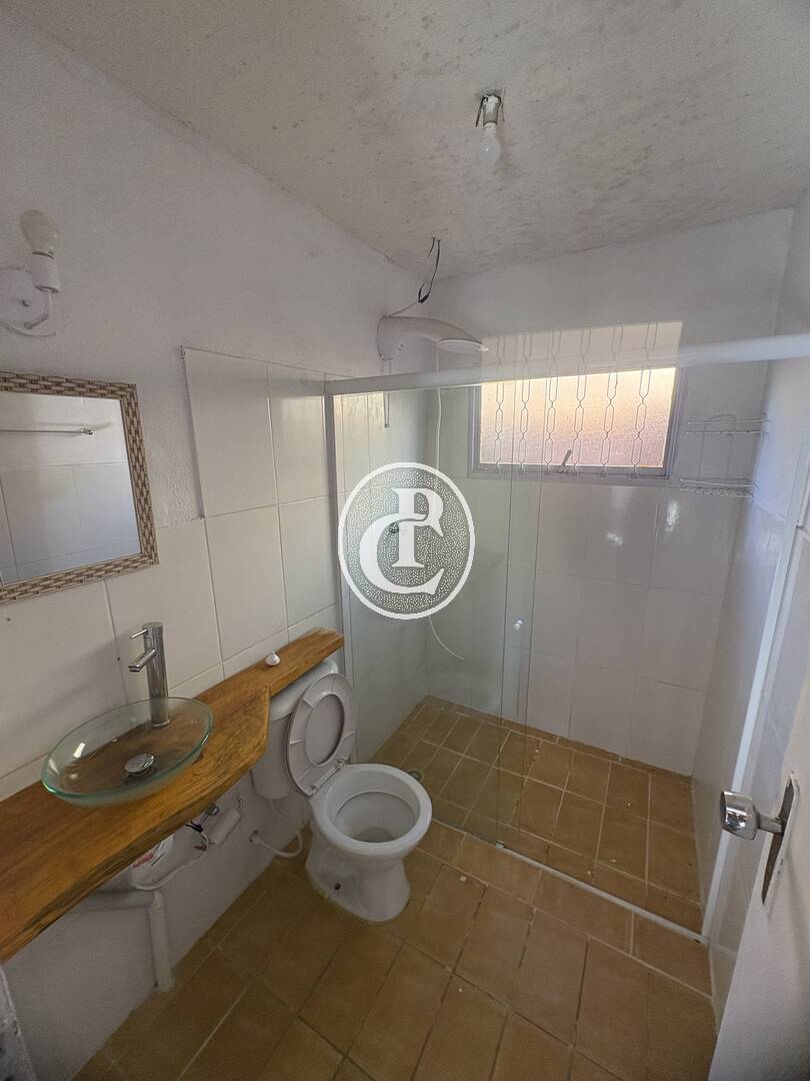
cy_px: 540
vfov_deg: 102.1
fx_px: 437
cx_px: 405
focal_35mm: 14
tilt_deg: -13.3
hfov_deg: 85.7
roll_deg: +0.4
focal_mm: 2.22
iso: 250
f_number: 2.2
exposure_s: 1/81
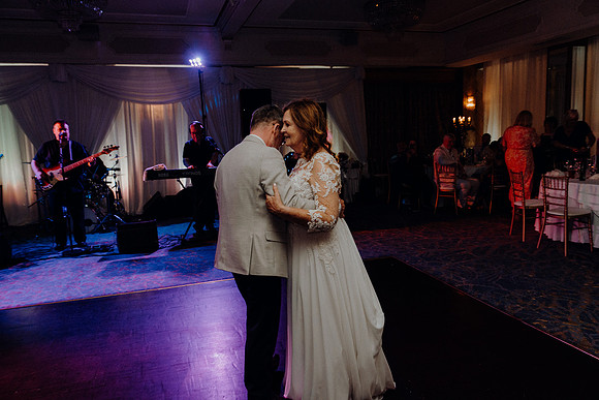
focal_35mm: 27
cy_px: 200
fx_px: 449
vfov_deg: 48.0
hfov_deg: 67.4
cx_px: 300
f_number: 3.5
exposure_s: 1/200
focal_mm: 27
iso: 2500
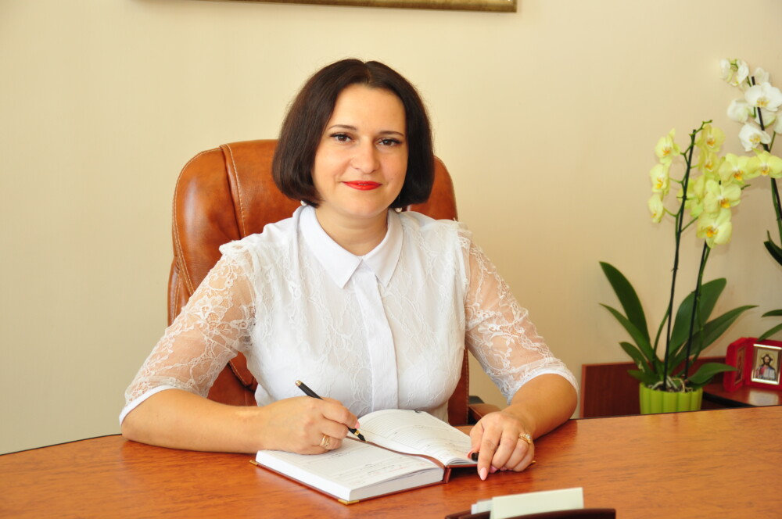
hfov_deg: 31.9
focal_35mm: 63
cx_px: 391
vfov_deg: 21.5
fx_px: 1367
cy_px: 260
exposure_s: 1/20
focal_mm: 42
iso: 200
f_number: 4.8
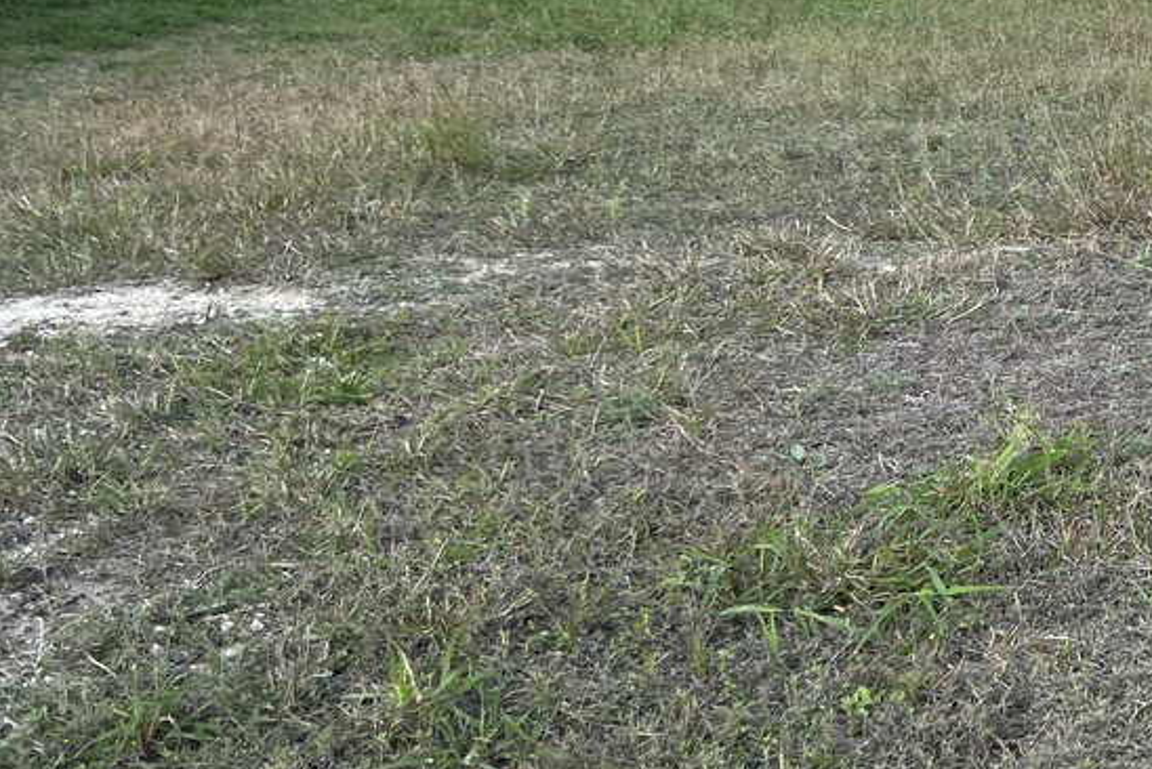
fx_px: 2273
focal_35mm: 71
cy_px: -8
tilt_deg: -6.0
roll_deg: -1.2
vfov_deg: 18.7
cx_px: 1274
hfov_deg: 26.2
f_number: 1.5
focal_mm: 5.7
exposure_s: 1/2571
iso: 50
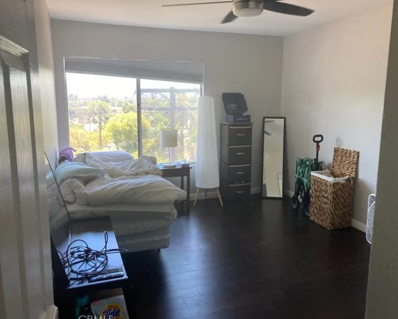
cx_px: 215
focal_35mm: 30
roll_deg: -1.4
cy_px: 161
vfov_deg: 48.5
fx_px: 353
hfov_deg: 58.7
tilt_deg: -8.7
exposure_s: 1/121
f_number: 1.8
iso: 80
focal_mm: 3.99
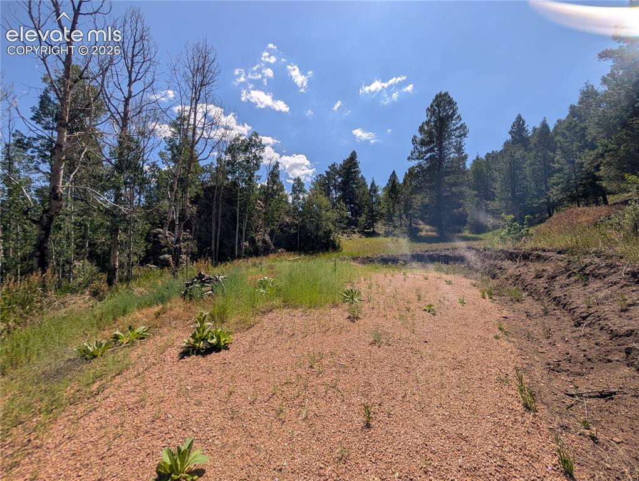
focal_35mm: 12
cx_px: 320
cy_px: 240
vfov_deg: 94.6
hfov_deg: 110.5
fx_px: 222
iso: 55
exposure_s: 1/6494
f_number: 1.7
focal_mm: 2.02
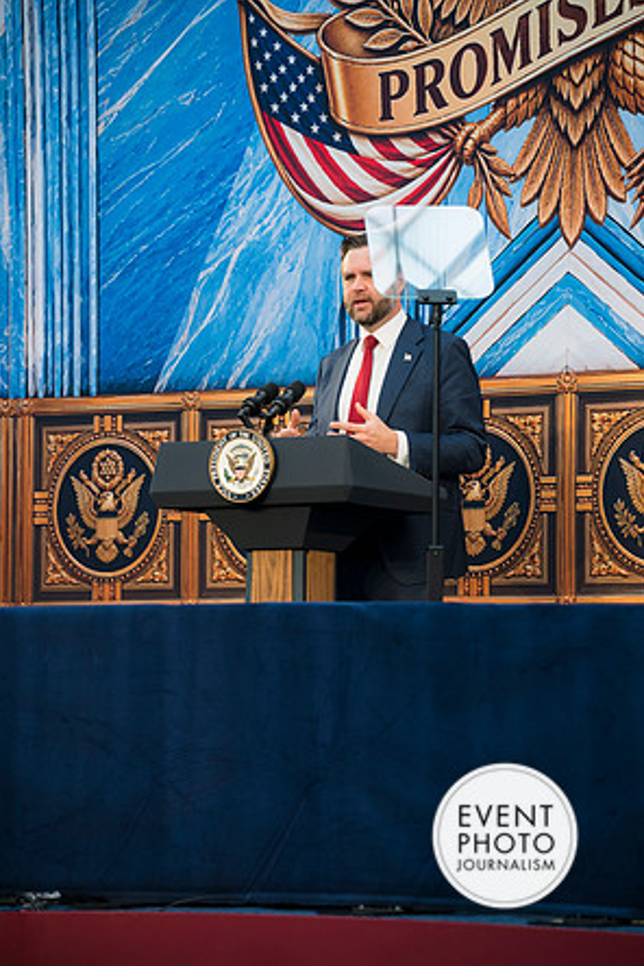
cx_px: 322
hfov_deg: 9.0
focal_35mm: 152
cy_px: 487
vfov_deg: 13.5
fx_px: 4078
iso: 500
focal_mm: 150
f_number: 4
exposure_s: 1/160
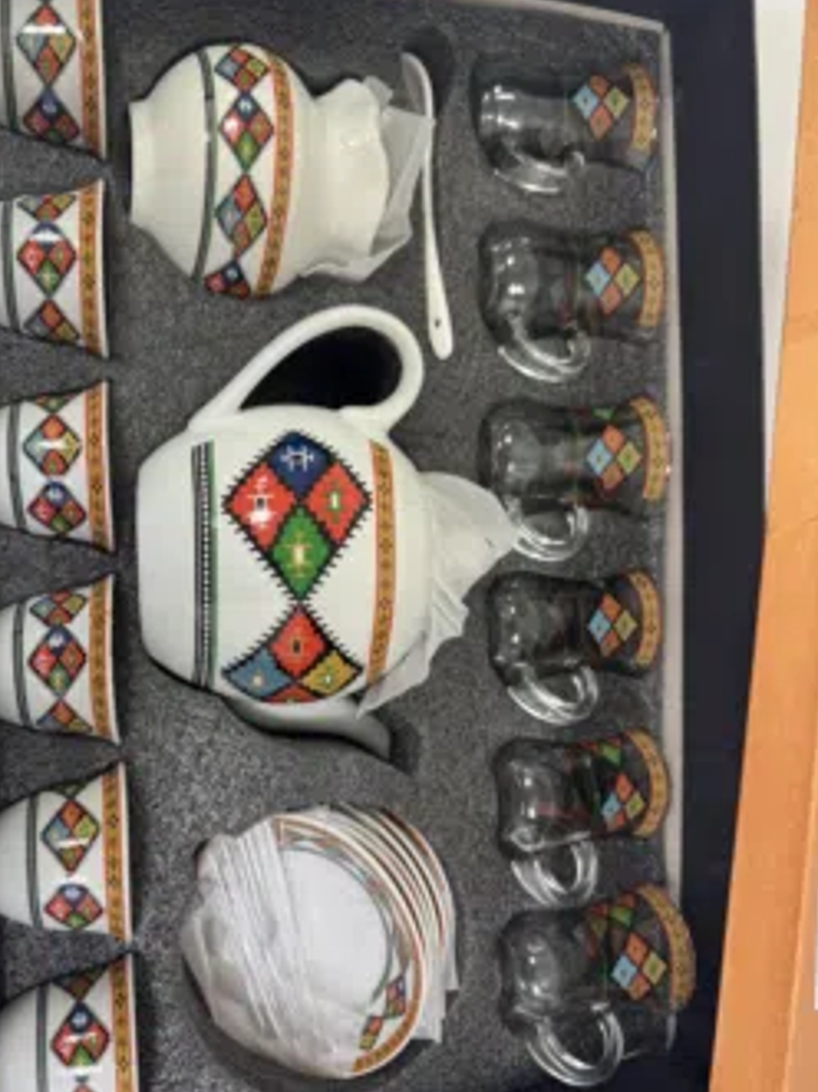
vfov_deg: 61.6
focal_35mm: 29
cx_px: 346
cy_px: 591
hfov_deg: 48.0
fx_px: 914
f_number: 1.78
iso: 200
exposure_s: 1/50
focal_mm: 6.76
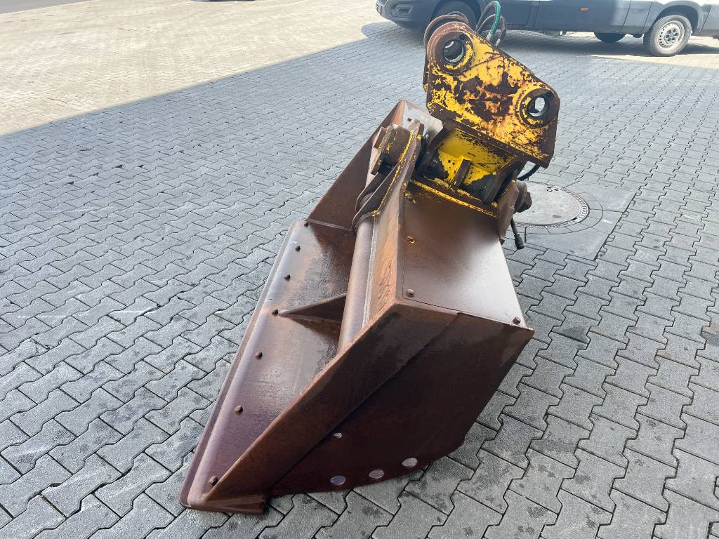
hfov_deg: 67.3
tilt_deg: -30.3
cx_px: 360
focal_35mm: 26
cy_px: 270
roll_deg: +1.5
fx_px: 540
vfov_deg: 53.1
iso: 50
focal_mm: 5.7
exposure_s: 1/769
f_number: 1.5
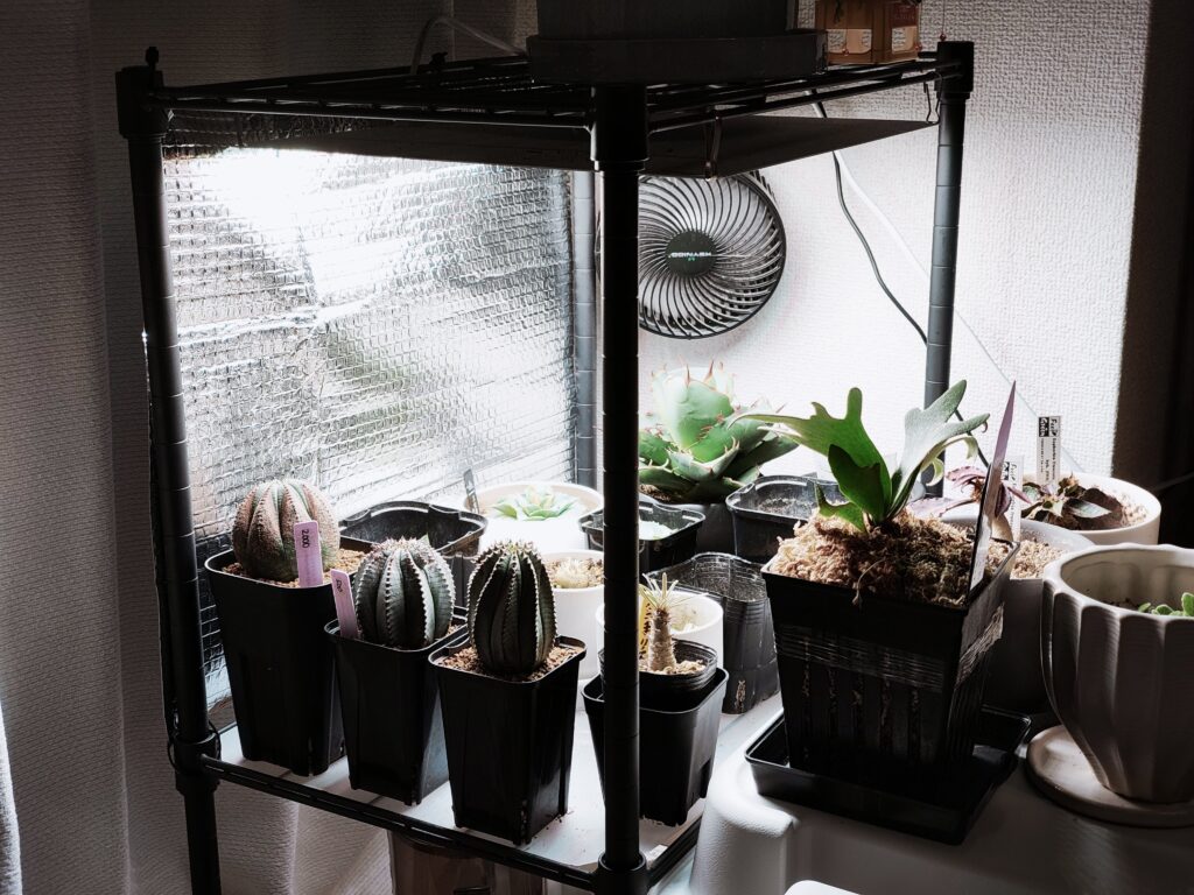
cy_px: 448
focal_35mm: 50
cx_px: 597
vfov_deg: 29.1
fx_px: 1725
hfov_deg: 38.2
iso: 67
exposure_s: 1/100
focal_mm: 7.1
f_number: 2
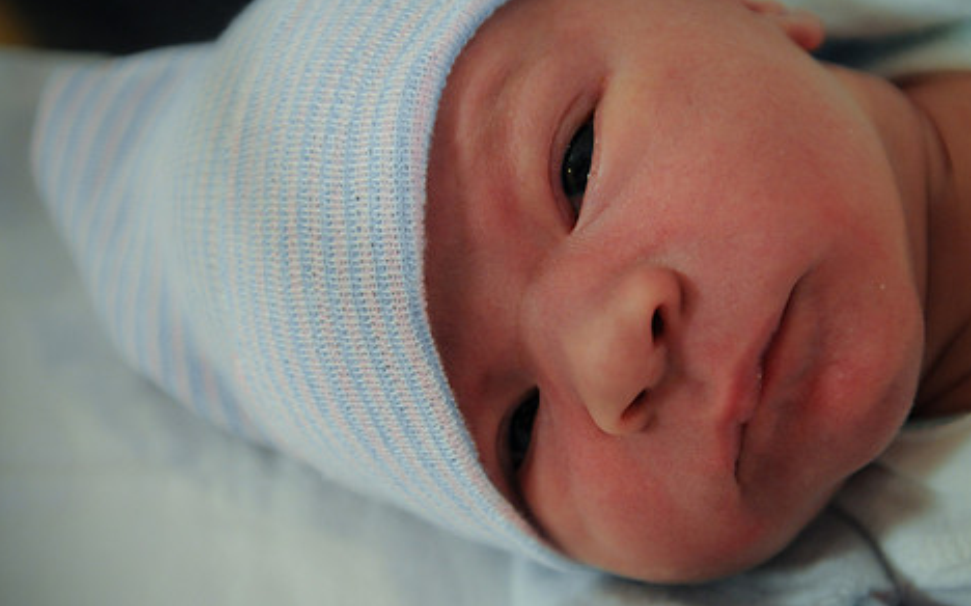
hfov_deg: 38.2
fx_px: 1402
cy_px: 343
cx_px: 542
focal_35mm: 53
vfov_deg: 24.4
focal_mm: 28
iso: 800
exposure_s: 1/30
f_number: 2.8
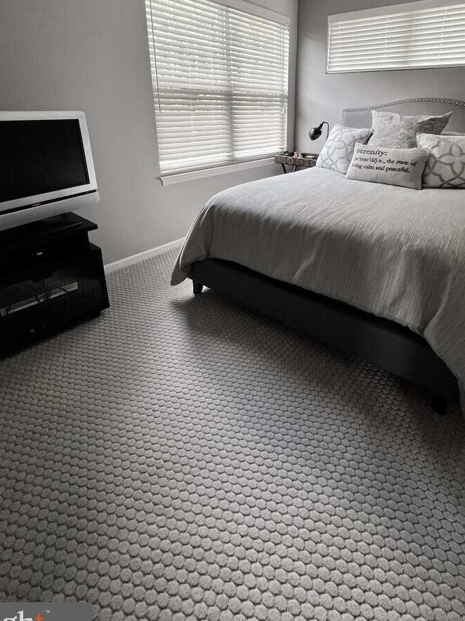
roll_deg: +0.3
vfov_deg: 85.4
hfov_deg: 71.0
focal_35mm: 18
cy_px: 218
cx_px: 275
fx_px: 323
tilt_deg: -17.2
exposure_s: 1/99
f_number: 1.8
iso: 200
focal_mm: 1.57
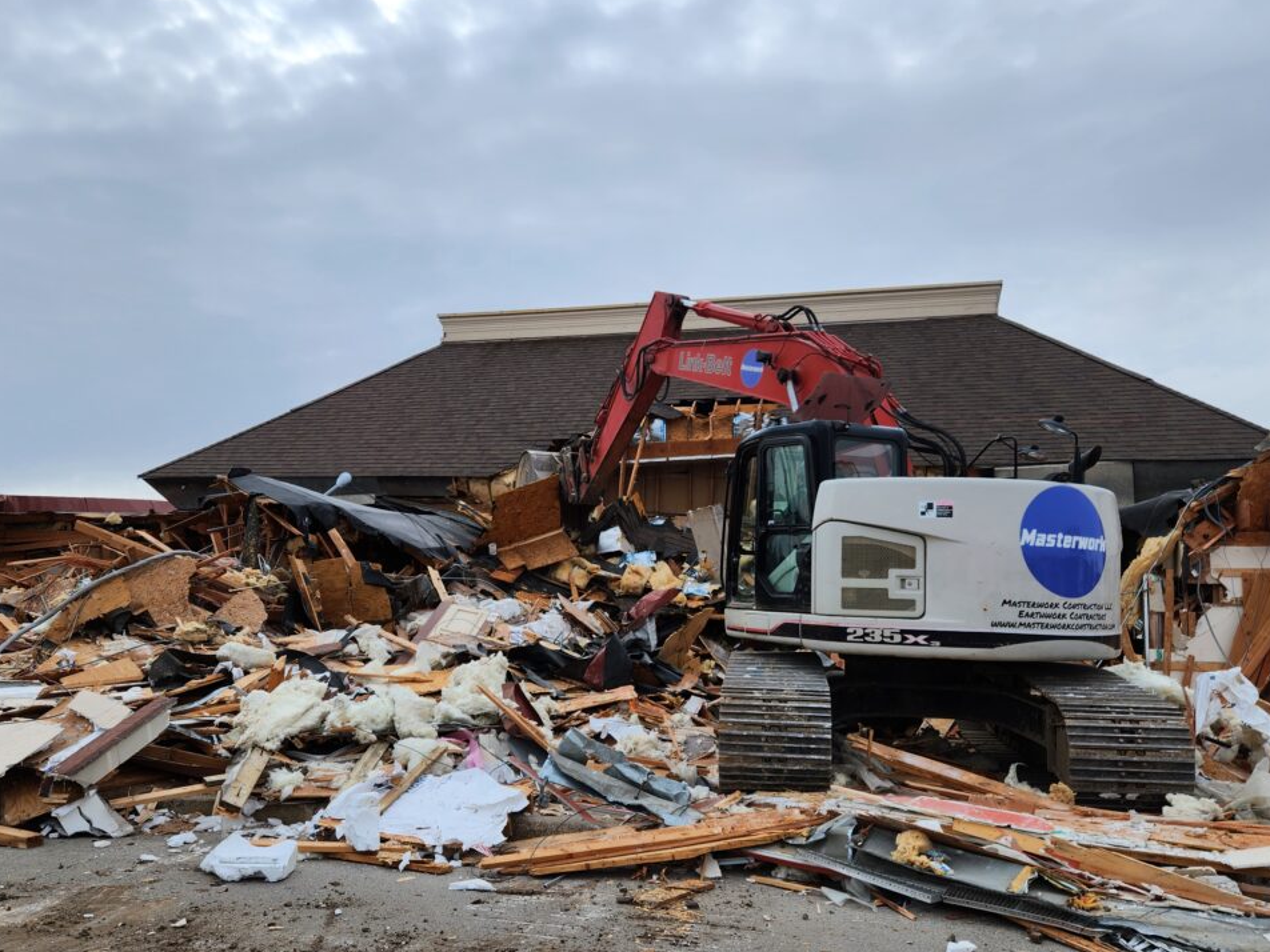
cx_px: 644
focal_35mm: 29
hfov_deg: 61.7
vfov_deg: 48.1
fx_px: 1064
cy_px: 529
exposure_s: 1/2105
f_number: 1.8
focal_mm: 5.4
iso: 20
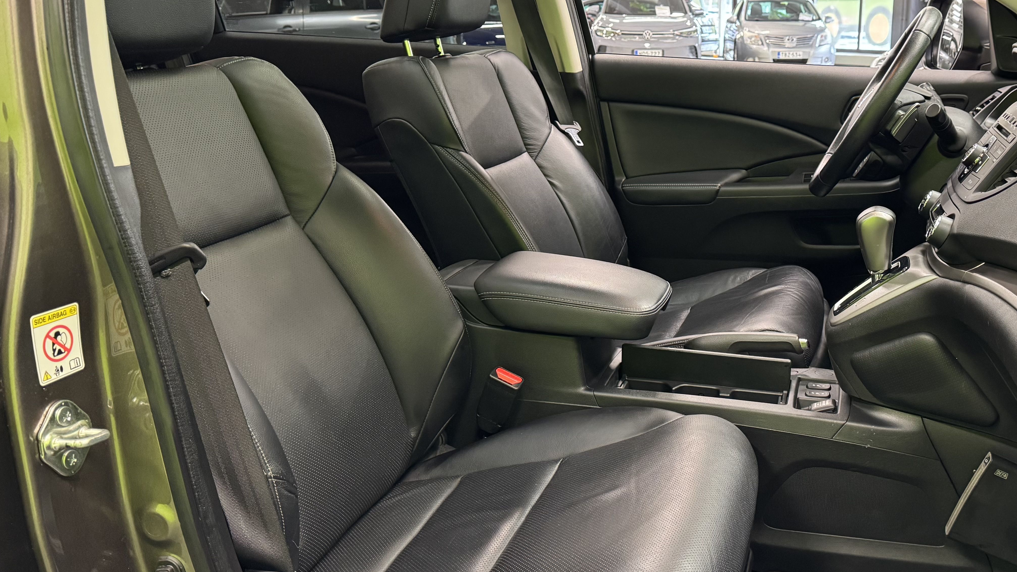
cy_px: 280
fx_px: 998
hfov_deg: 53.1
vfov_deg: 32.0
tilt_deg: -15.1
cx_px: 664
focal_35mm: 37
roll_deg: -0.1
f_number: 1.78
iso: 500
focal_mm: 6.76
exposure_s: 1/50
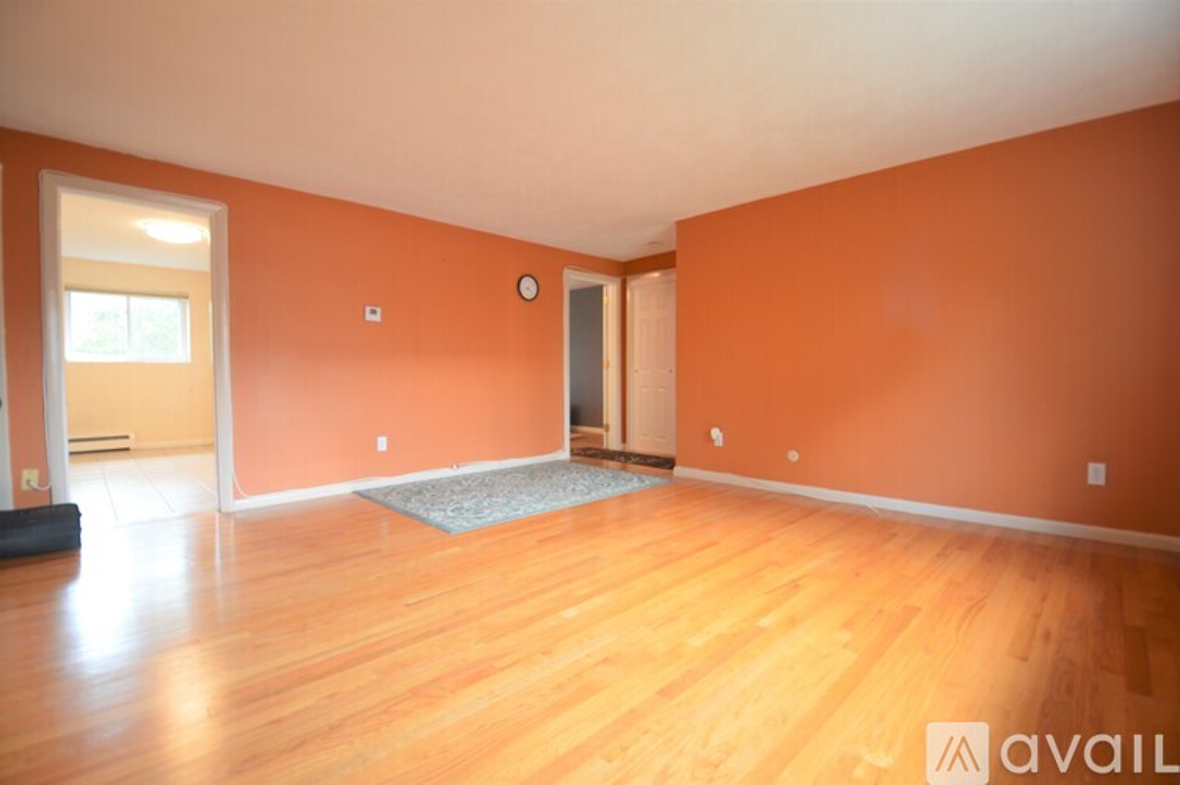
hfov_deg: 100.4
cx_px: 590
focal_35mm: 15
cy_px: 392
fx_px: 491
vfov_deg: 77.2
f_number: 3.5
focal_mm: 10
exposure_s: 1/15
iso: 400
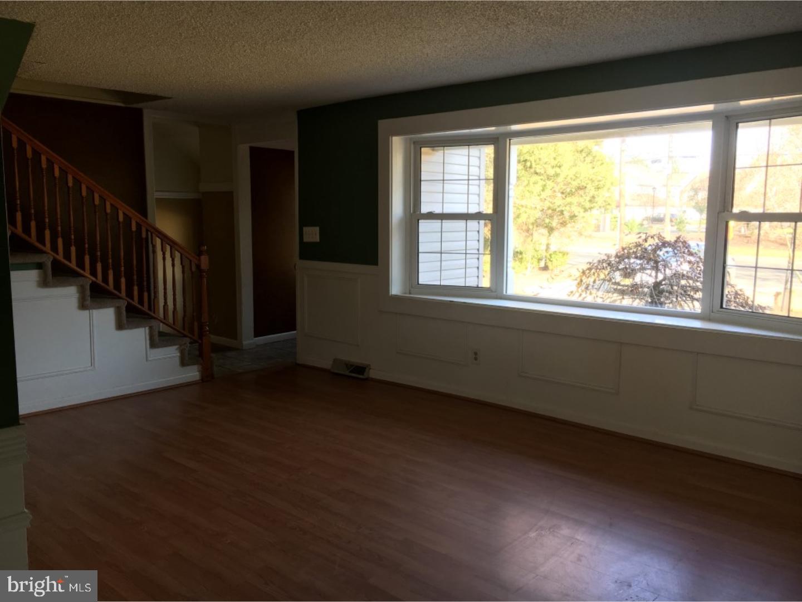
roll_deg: +0.3
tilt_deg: -8.6
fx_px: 672
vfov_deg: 48.2
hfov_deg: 61.7
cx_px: 401
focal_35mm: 29
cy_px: 301
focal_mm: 4.15
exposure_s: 1/40
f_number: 2.2
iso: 32
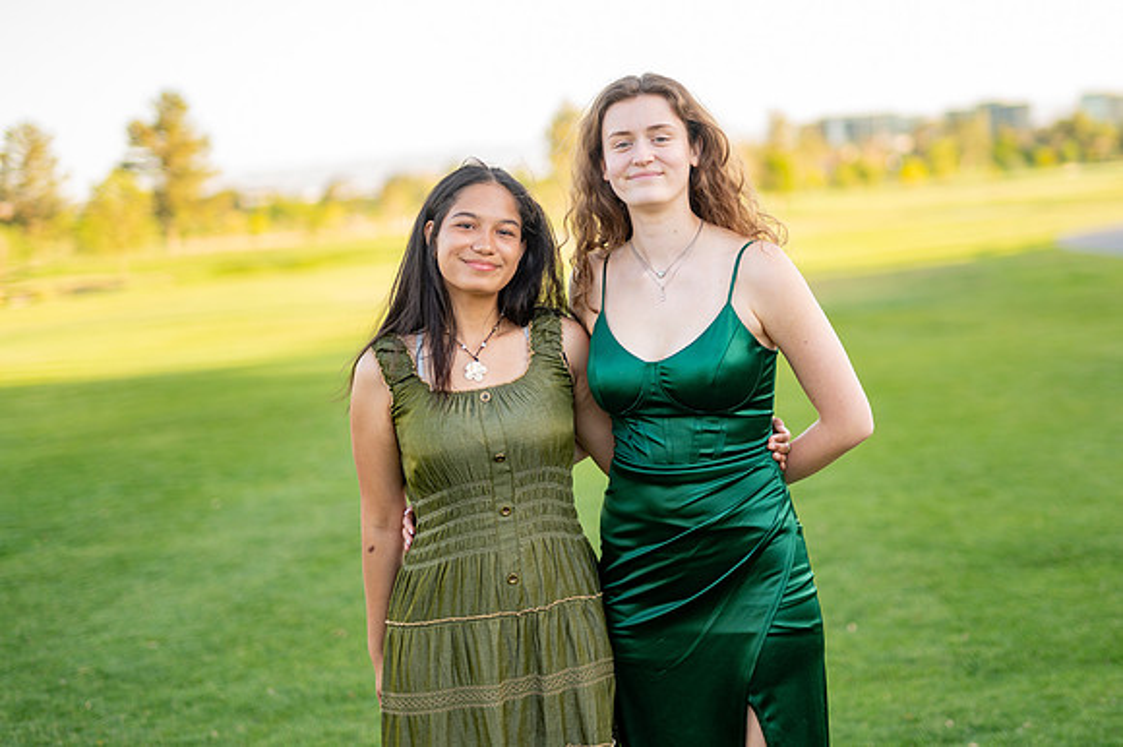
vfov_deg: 22.1
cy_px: 289
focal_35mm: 61
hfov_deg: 32.6
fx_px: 1910
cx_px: 688
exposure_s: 1/500
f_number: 1.4
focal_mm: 50
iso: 100
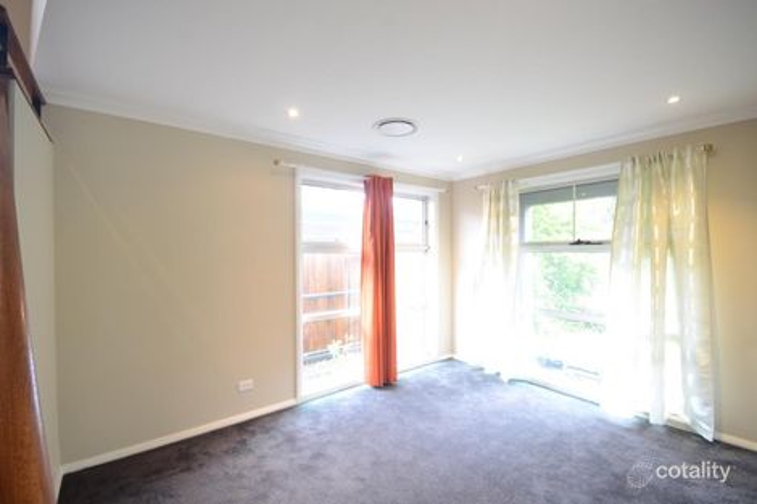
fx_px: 315
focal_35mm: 15
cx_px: 378
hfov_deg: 100.4
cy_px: 252
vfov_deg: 77.3
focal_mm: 10
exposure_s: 1/10
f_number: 6.3
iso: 800
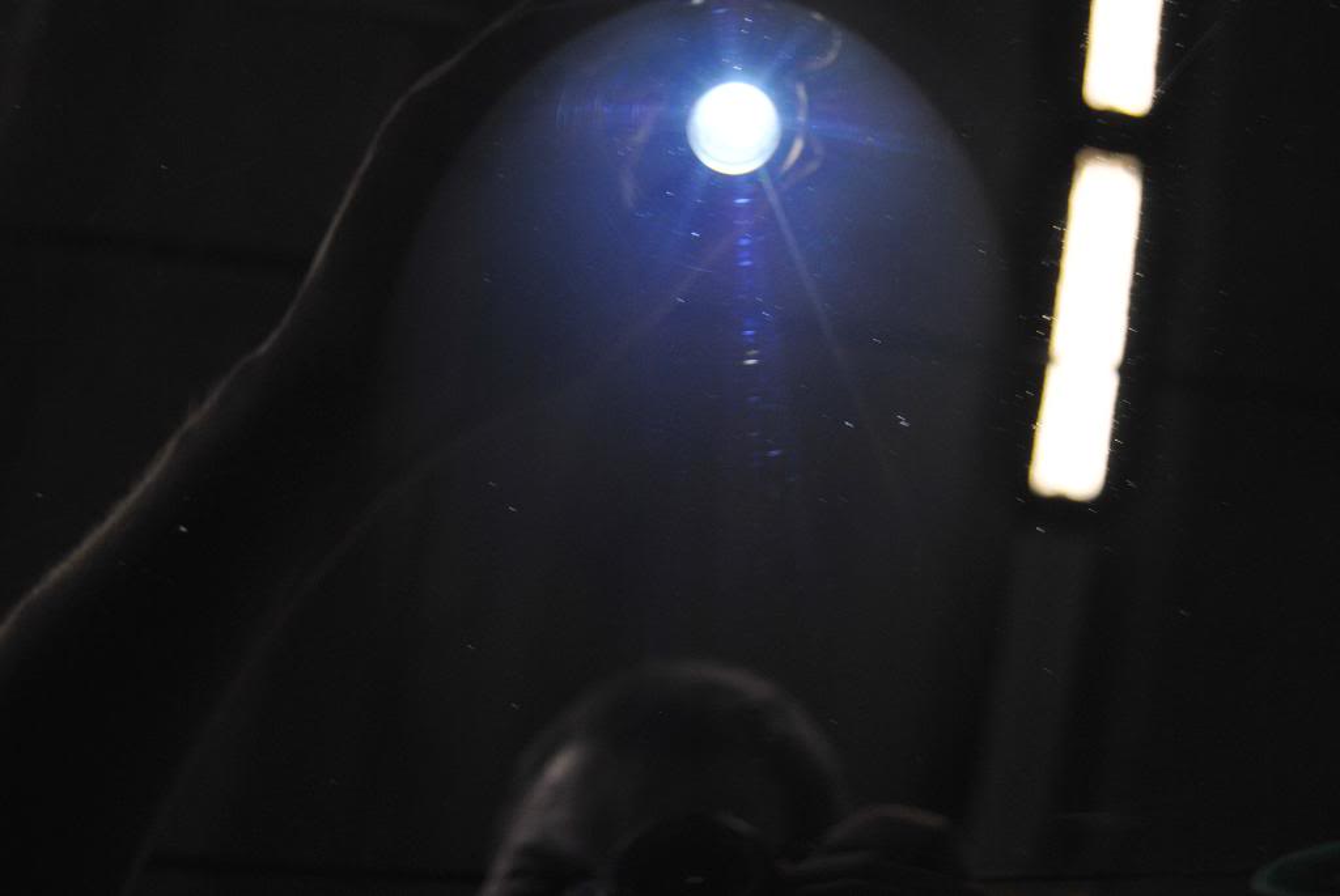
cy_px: 448
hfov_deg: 42.3
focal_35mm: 46
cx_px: 670
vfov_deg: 29.0
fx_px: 1733
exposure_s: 1/8
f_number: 4.2
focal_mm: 31
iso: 200
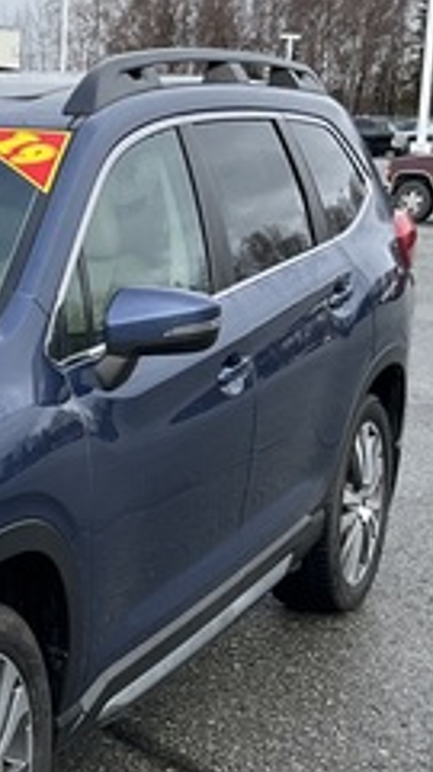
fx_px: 1720
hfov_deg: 13.6
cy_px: 493
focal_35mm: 84
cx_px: -180
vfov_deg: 25.2
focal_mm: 3
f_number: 1.8
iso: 25
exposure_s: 1/529
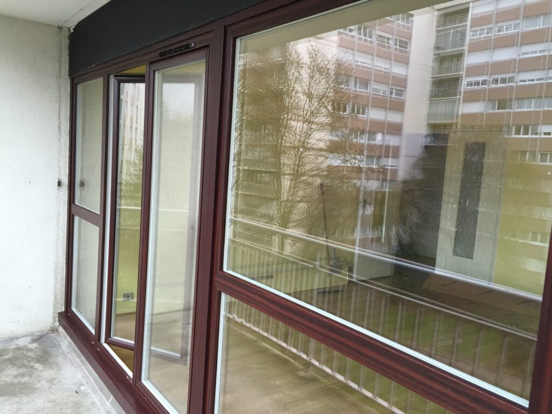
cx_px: 276
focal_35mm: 29
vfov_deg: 48.2
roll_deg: -3.1
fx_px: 462
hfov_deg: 61.7
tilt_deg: -4.3
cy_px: 207
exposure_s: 1/30
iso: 50
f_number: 2.2
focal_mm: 4.15
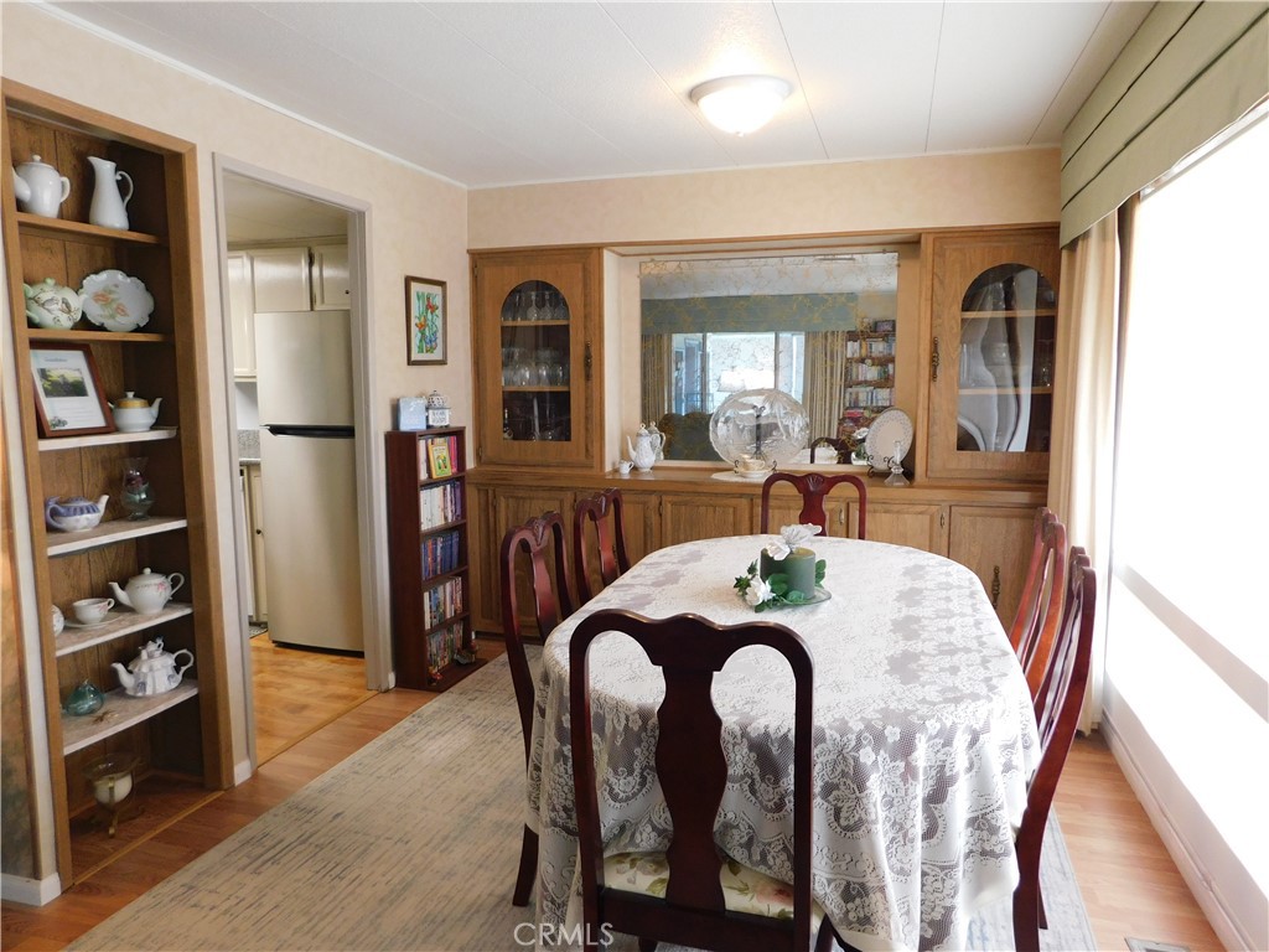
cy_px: 476
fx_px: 843
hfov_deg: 73.9
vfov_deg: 58.9
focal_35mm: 23
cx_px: 634
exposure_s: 1/30
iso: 200
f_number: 3
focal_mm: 4
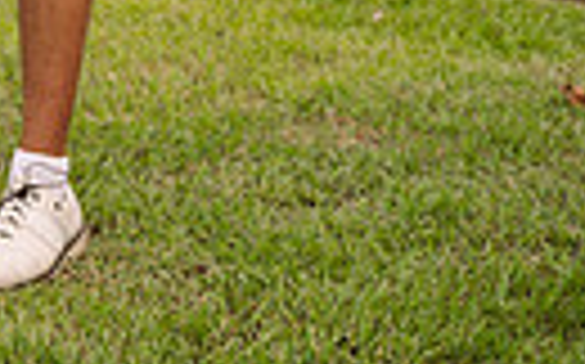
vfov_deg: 8.0
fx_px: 2358
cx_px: 40
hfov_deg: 14.0
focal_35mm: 148
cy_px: -562
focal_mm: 42
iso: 100
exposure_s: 1/1000
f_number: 2.8
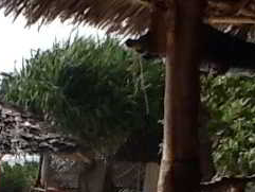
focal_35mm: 146
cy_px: 293
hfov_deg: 13.4
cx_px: 22
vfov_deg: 9.8
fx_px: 1076
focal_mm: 2.03
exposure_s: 1/1337
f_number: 2.4
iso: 40
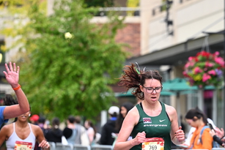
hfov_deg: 10.0
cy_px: 106
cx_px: 166
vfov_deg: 6.7
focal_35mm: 206
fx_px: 1288
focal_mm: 115
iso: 640
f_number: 2.8
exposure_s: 1/1600
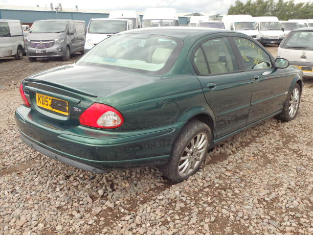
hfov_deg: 51.4
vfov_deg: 39.7
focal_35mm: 36
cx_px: 156
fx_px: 326
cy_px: 118
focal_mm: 6.4
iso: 125
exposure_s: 1/250
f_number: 4.5
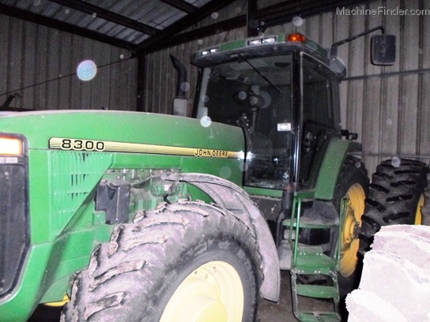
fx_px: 311
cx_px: 215
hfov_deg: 69.4
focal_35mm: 25
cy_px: 161
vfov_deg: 54.9
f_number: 2.5
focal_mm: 4.5
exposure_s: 1/8
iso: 640
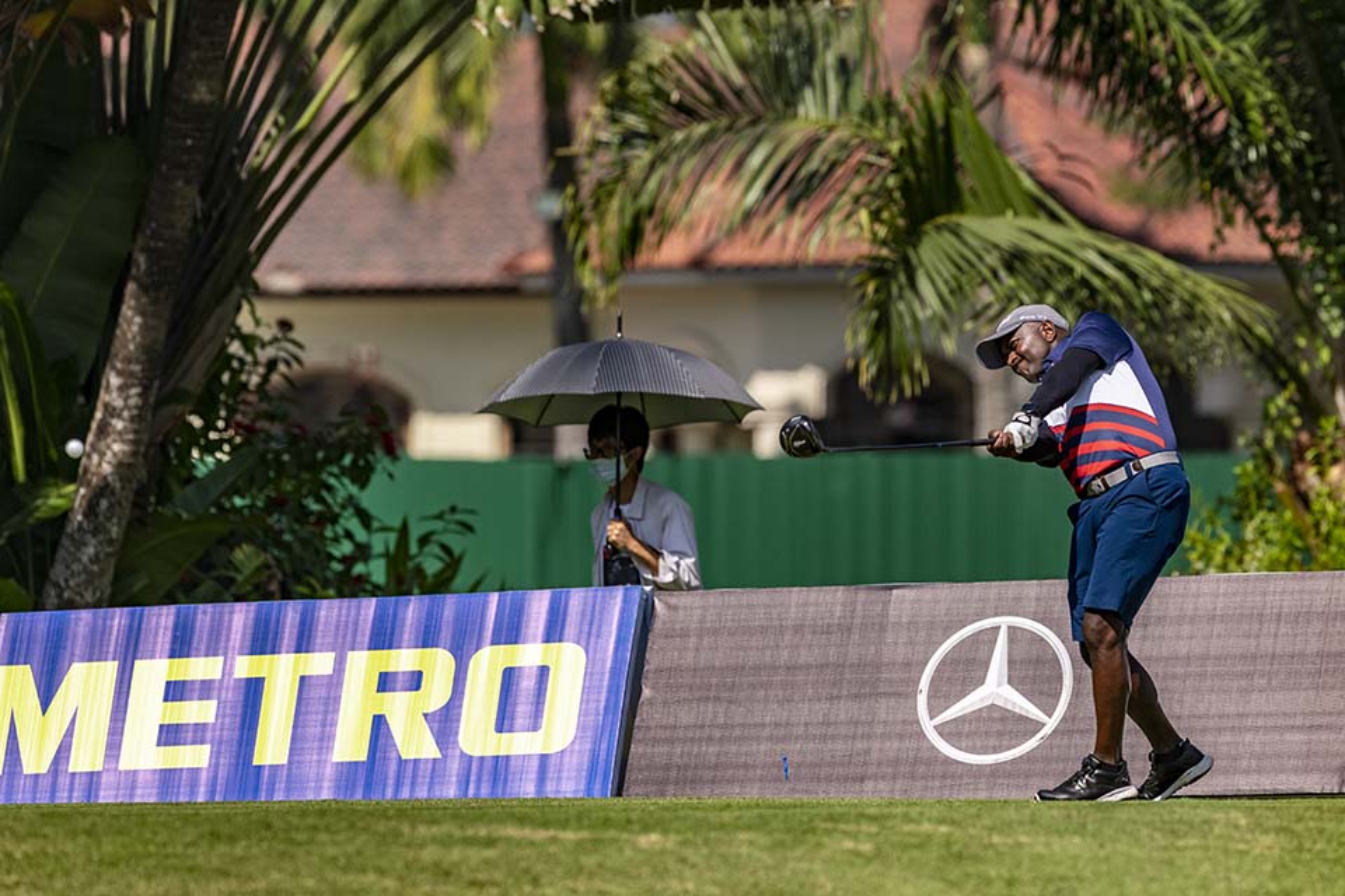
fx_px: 14943
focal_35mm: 400
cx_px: 672
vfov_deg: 3.4
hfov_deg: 5.2
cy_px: 448
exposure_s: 1/4000
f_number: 5.6
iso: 450
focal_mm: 400
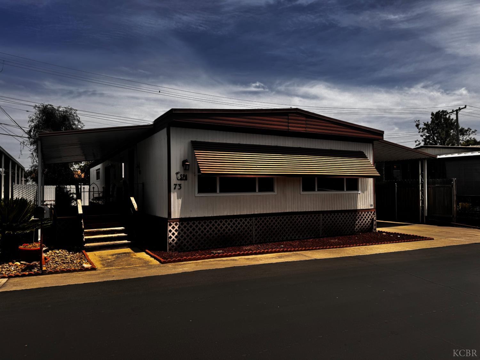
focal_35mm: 24
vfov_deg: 56.8
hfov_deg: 71.6
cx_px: 240
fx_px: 333
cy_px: 180
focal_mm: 6.76
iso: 80
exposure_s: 1/6410
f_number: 1.78
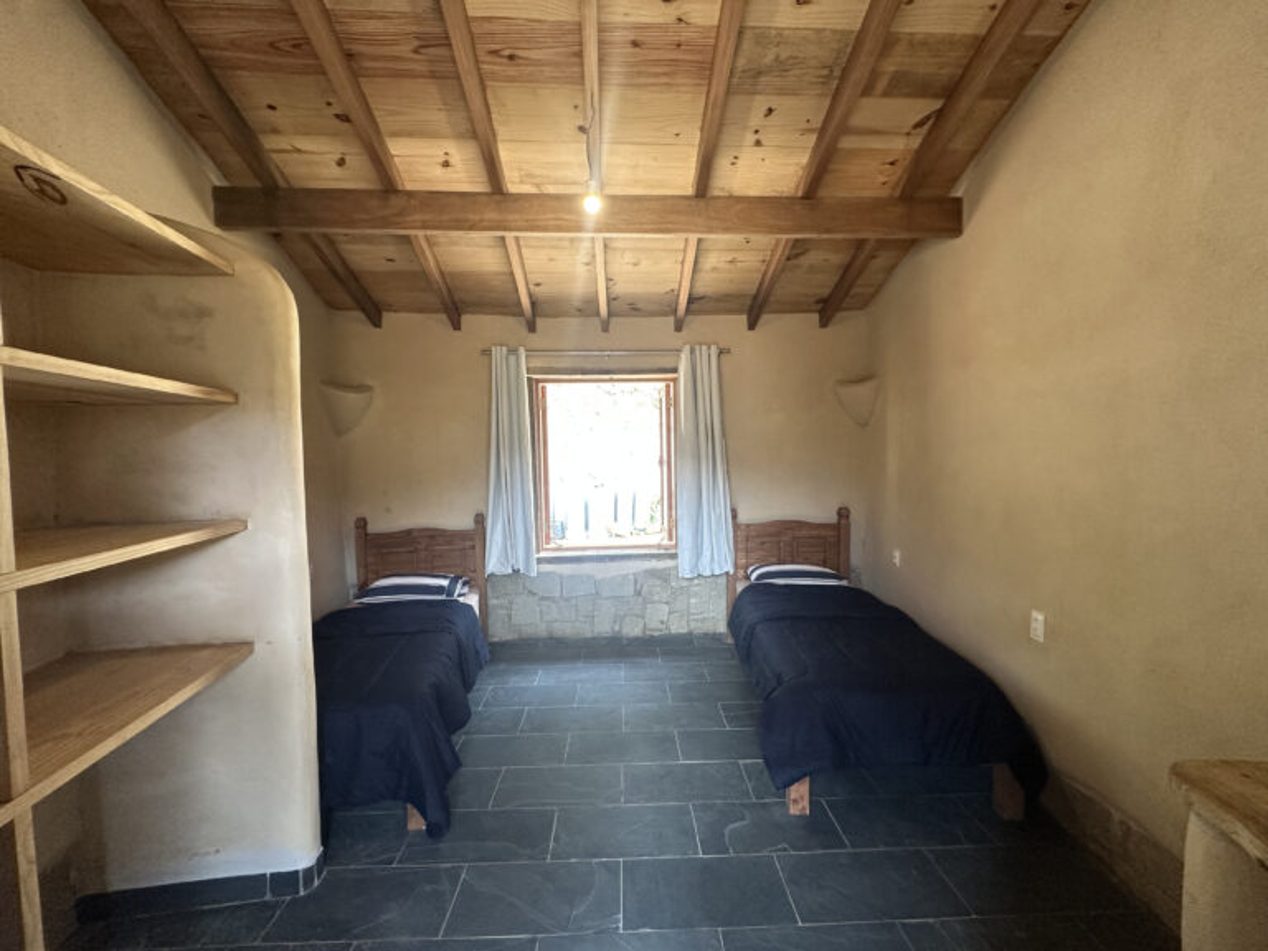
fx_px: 513
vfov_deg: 85.7
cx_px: 634
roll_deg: +0.8
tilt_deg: -2.1
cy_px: 476
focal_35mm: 14
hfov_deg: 102.1
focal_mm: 2.22
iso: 250
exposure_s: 1/120
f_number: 2.2
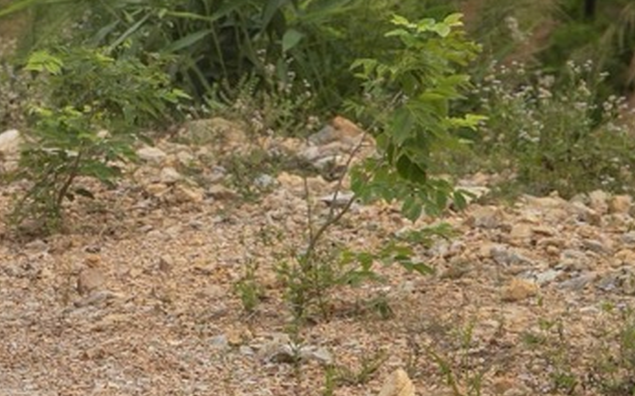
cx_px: -486
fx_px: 3131
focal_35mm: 181
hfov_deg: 10.9
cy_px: -137
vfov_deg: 7.2
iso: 500
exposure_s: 1/400
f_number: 3.2
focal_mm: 48
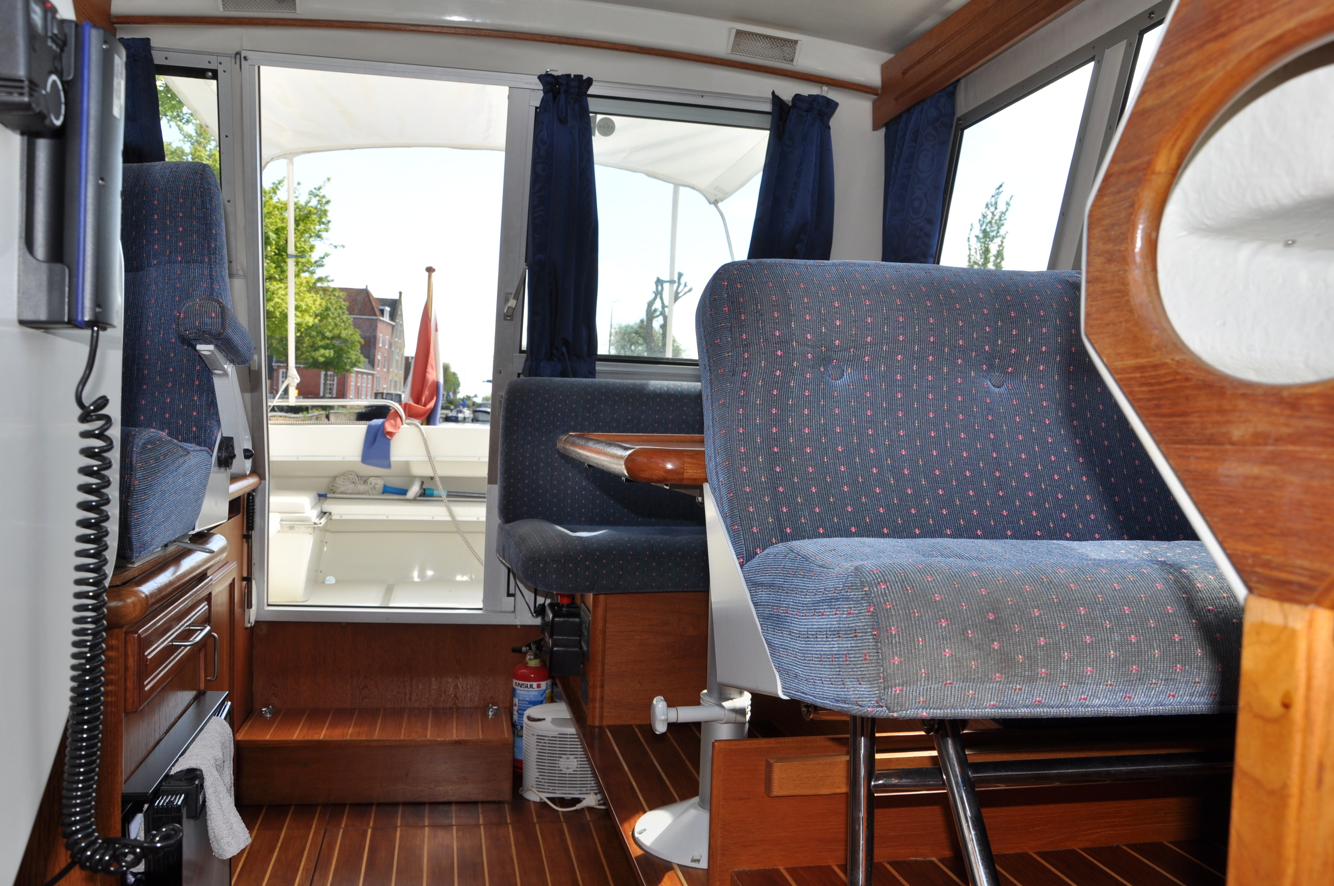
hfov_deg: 59.6
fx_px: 1166
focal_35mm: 32
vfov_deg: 41.6
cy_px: 443
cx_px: 667
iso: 200
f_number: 7.1
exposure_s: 1/200
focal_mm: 21
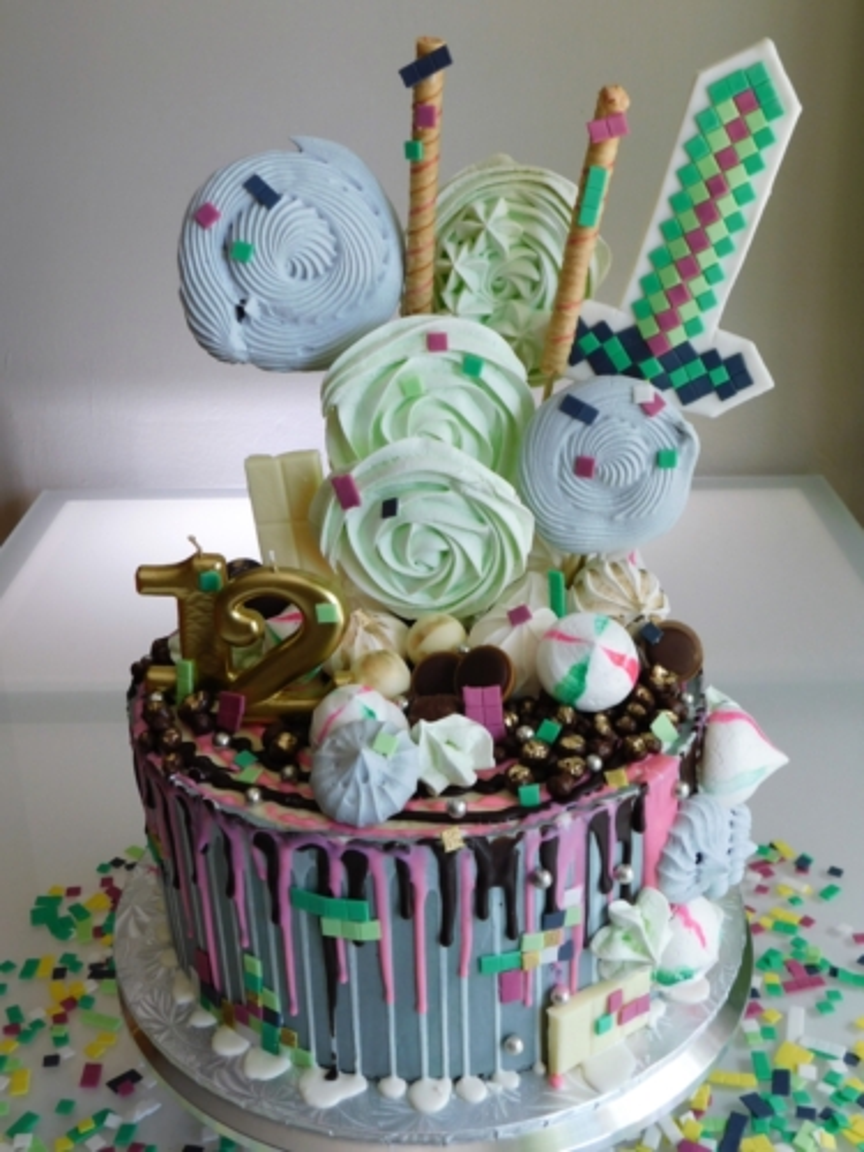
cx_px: 432
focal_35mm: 40
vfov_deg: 46.8
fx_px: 1331
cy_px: 576
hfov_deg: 36.0
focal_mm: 7.1
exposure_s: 1/30
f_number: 3.6
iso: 125
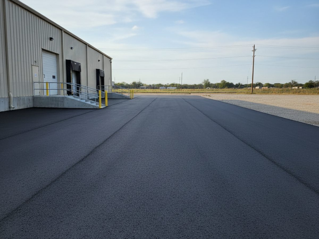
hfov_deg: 71.6
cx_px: 160
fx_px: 221
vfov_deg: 56.8
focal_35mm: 24
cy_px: 120
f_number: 1.78
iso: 86
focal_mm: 6.8
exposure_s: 1/1882
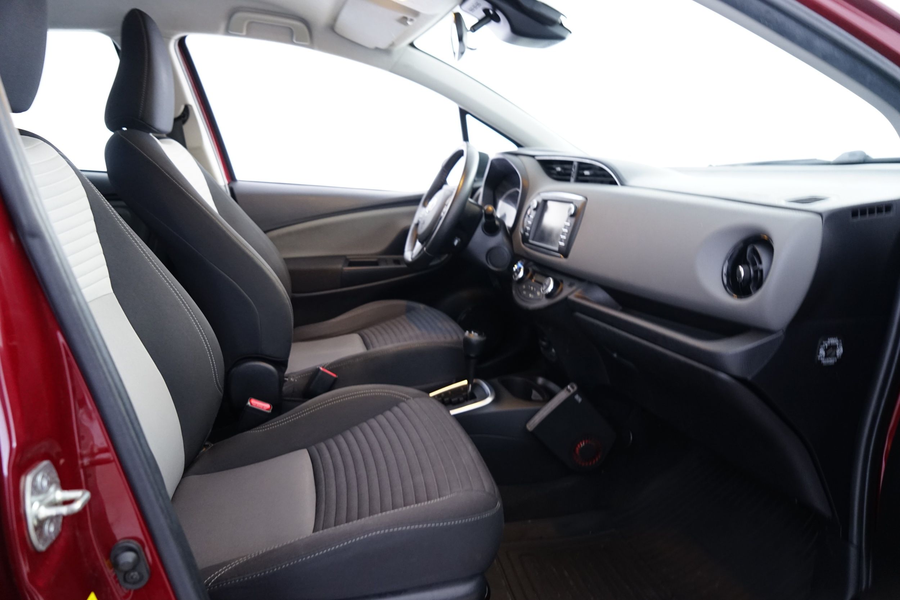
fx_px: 600
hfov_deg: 73.7
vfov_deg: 53.1
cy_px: 300
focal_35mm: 24
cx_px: 450
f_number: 4
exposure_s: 1/6
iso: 1600
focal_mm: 24
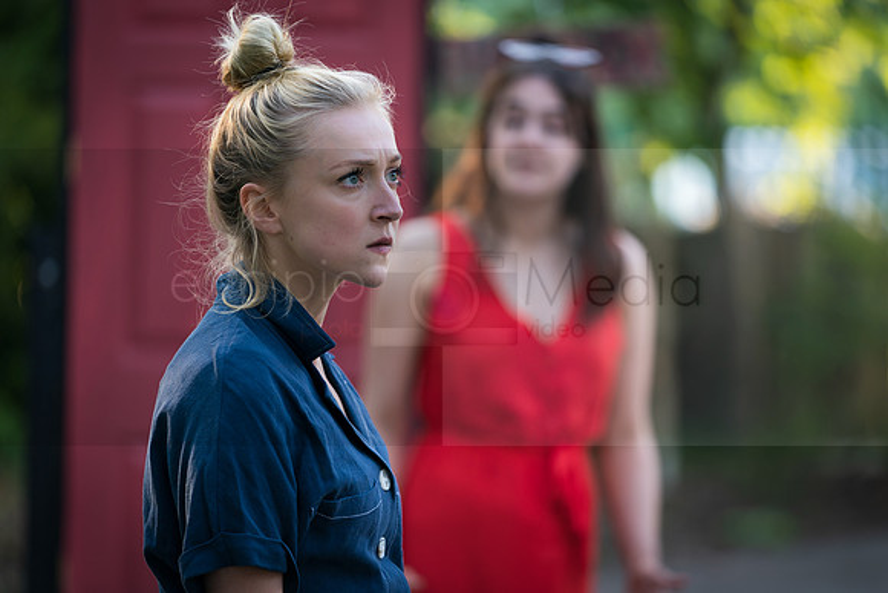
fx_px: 4698
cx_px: 486
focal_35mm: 190
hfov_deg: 10.8
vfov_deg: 7.2
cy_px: 325
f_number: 2.8
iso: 200
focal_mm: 174
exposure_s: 1/200
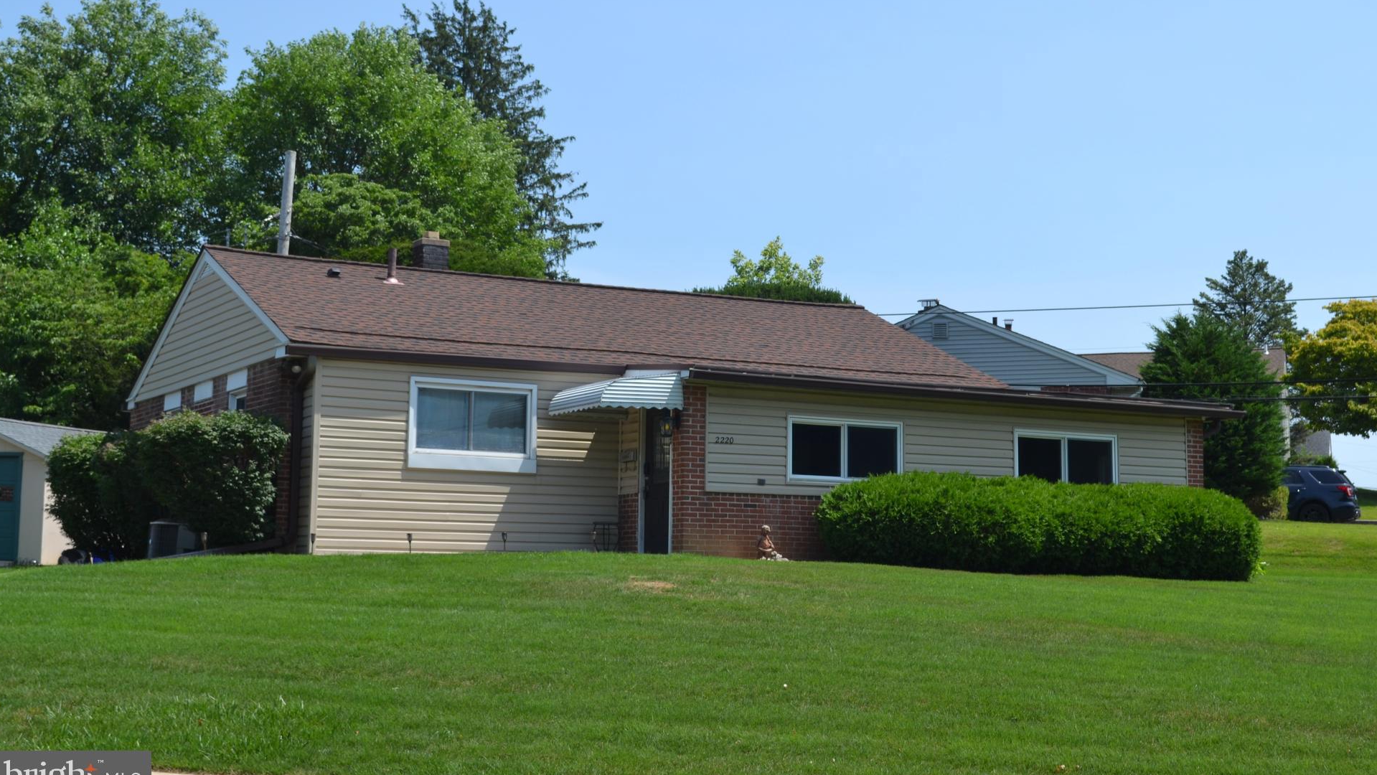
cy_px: 313
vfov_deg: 21.1
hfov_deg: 36.6
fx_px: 2081
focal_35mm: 57
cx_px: 727
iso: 100
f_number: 8
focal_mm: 34
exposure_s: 1/250
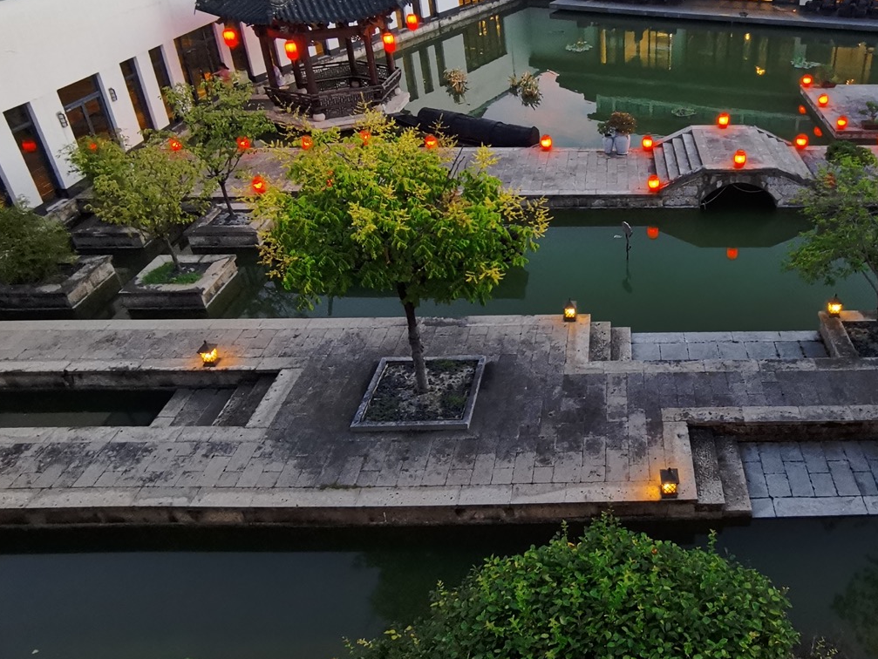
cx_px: 643
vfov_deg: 50.8
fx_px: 685
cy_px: 240
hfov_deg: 62.1
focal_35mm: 27
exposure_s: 1/33.3
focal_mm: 2.26
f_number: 2.2
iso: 640
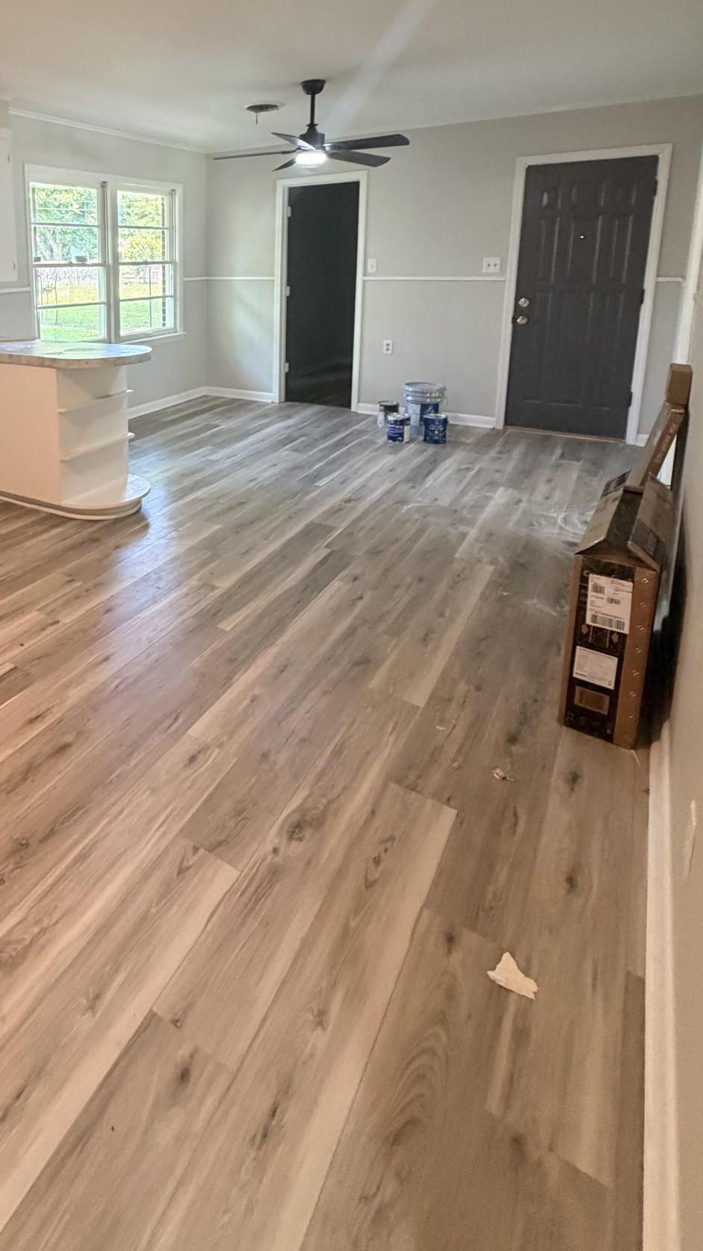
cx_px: 143
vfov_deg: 80.5
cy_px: 396
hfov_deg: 50.4
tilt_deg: -11.0
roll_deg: +0.6
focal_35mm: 21
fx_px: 696
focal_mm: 2.22
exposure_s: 1/60
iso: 320
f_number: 2.2
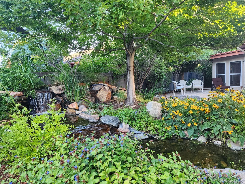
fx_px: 163
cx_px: 122
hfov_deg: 73.9
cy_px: 92
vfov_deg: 58.9
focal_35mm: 23
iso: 200
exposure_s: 1/180
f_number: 1.8
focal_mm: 6.4
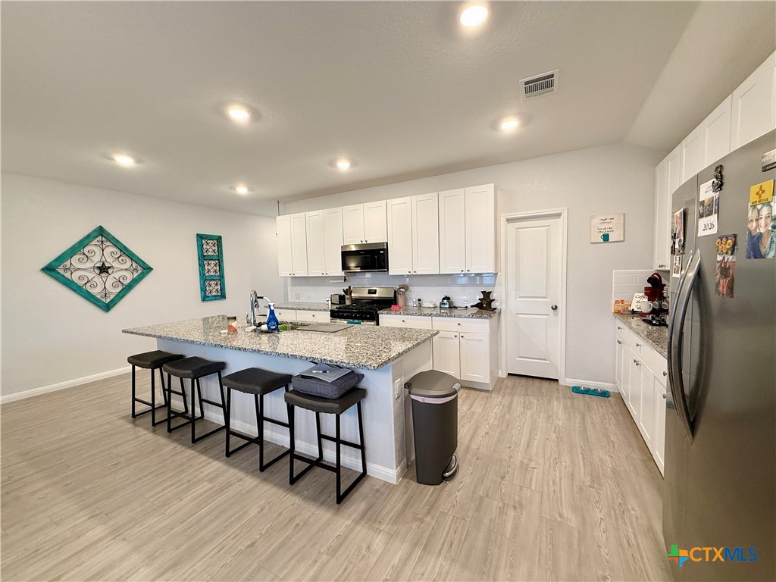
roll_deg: +1.7
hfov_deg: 102.1
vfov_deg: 85.7
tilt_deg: -3.3
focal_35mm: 14
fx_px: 314
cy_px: 291
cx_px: 388
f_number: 2.2
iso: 160
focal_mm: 2.22
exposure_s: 1/60
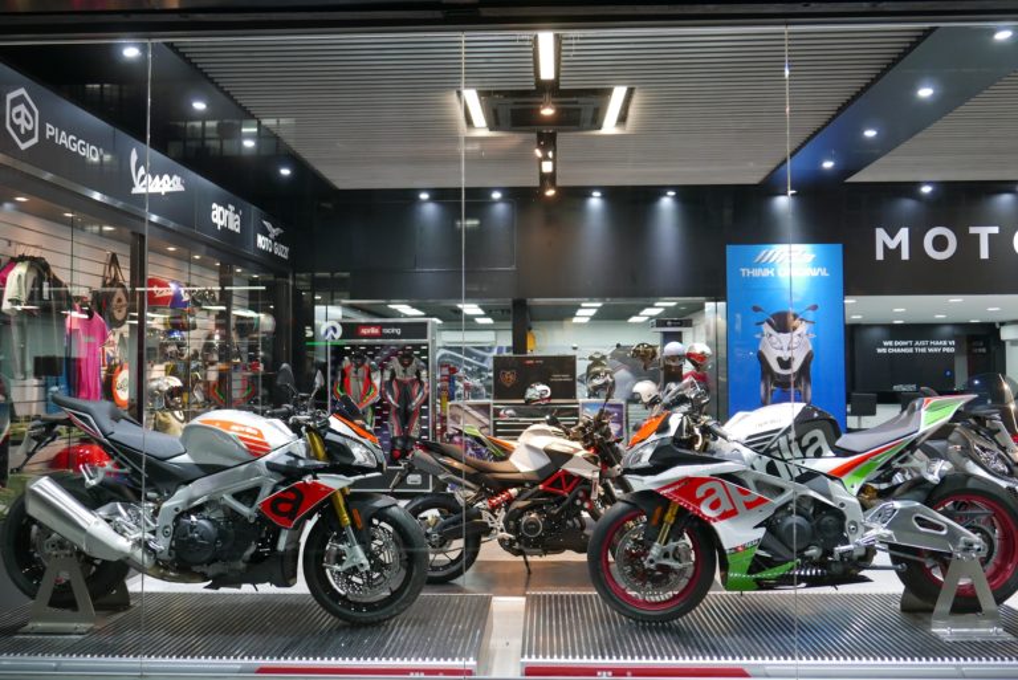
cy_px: 340
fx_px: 905
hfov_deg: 58.7
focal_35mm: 32
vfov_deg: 41.2
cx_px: 509
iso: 320
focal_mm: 14.4
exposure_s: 1/80
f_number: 2.2
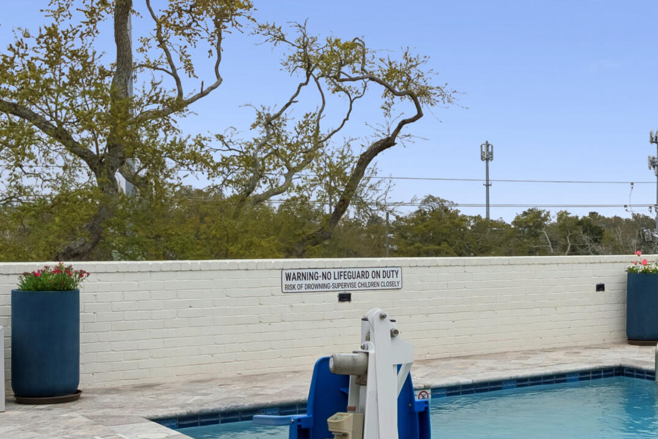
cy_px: 266
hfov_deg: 32.9
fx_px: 1024
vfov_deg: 24.2
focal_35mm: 56
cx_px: 645
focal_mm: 20
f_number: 5.6
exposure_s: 1/500
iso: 100
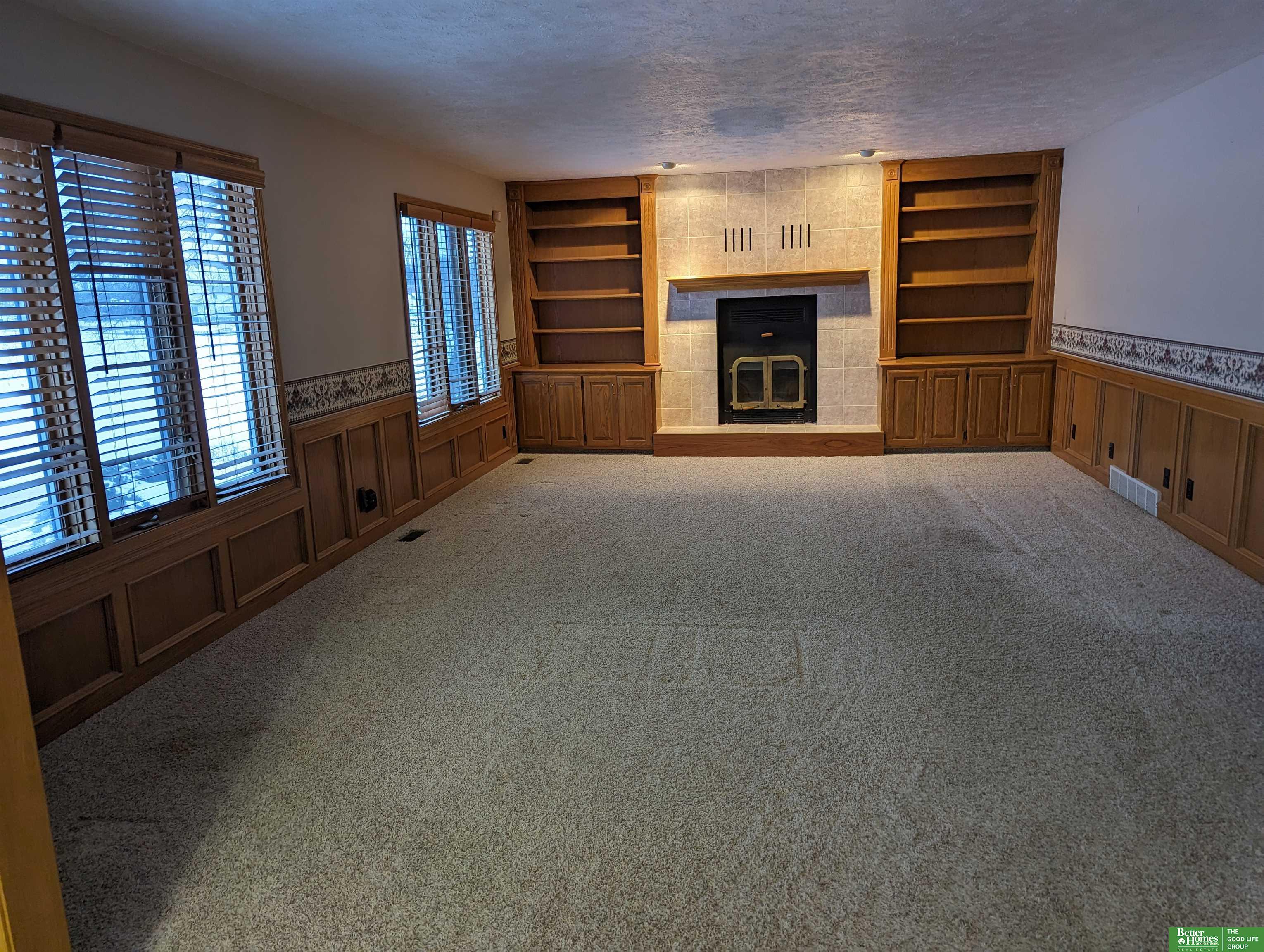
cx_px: 632
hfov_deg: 71.5
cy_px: 476
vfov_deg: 56.9
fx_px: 878
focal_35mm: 24
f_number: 1.85
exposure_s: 1/30
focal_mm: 6.81
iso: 76
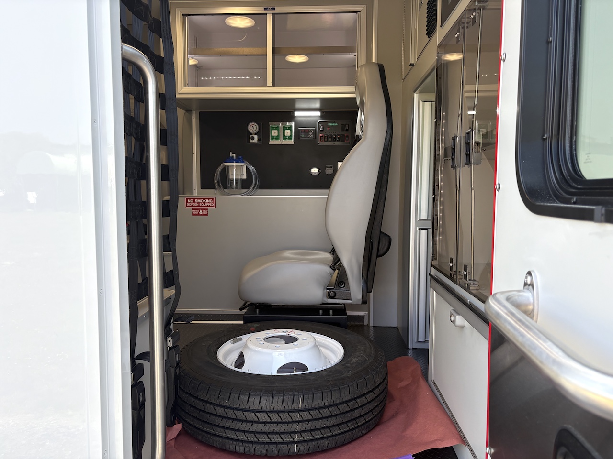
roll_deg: +1.1
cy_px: 230
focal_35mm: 26
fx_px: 460
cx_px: 306
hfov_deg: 67.3
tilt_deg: -5.9
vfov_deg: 53.1
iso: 64
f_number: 1.6
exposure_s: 1/350
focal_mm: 5.96
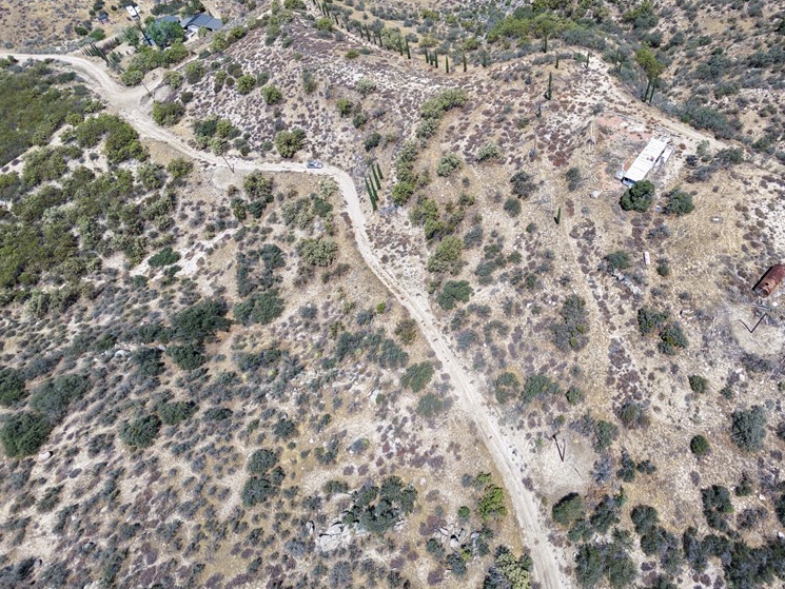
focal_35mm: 22
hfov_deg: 74.2
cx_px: 519
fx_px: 499
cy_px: 241
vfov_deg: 60.7
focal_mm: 3.05
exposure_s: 1/1250
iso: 140
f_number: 2.2
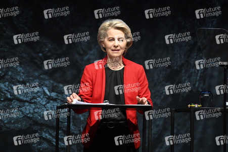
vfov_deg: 2.7
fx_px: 3164
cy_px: 76
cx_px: 114
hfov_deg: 4.1
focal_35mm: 500
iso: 8000
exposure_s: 1/320
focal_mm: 500
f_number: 5.6
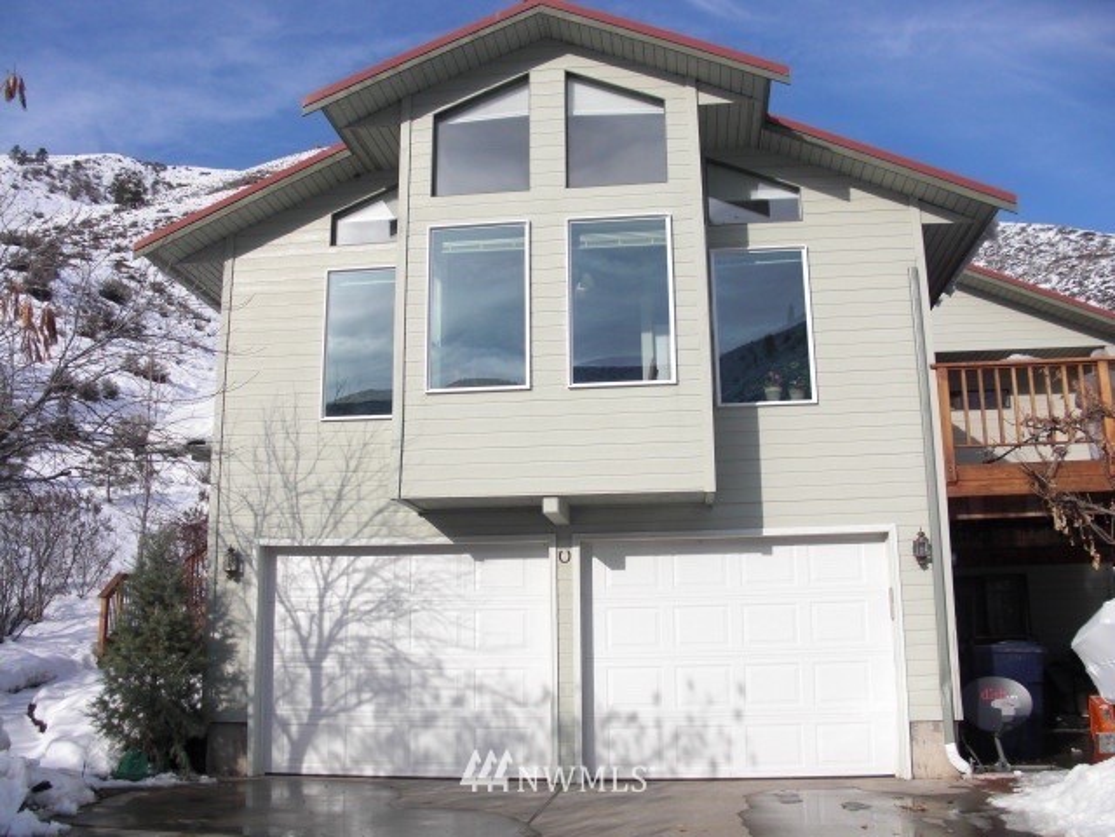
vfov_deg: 39.7
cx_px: 558
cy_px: 418
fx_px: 1160
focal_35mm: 36
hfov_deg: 51.4
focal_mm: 6.3
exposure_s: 1/250
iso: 50
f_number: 7.9
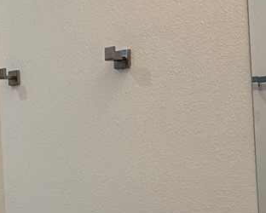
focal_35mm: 70
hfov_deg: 24.8
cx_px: -45
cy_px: 148
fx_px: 551
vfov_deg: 21.8
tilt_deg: +0.2
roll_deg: +3.5
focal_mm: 2.22
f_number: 2.2
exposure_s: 1/120
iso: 64
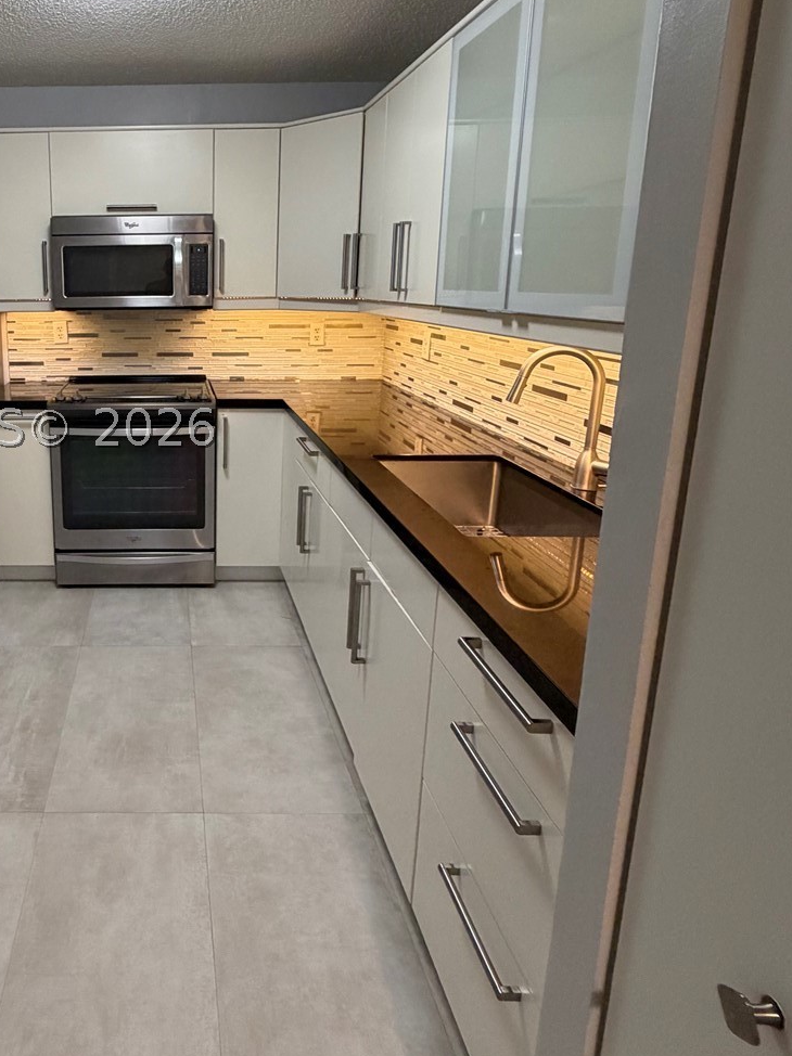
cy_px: 428
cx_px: 152
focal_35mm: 23
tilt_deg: -10.6
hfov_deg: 54.6
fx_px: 702
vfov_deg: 73.2
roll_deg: +0.8
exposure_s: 1/60
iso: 320
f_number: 2.2
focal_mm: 2.22
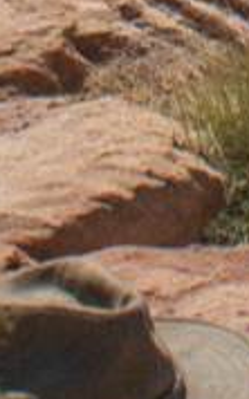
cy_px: -13
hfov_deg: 4.5
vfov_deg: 7.6
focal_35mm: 275
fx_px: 2991
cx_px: 900
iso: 500
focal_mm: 48
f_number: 6.3
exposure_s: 1/800
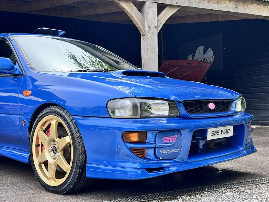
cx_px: 134
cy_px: 101
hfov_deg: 39.7
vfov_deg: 30.3
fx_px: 373
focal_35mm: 48
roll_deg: +2.5
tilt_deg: +0.8
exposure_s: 1/1263
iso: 64
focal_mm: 6.76
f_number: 1.78
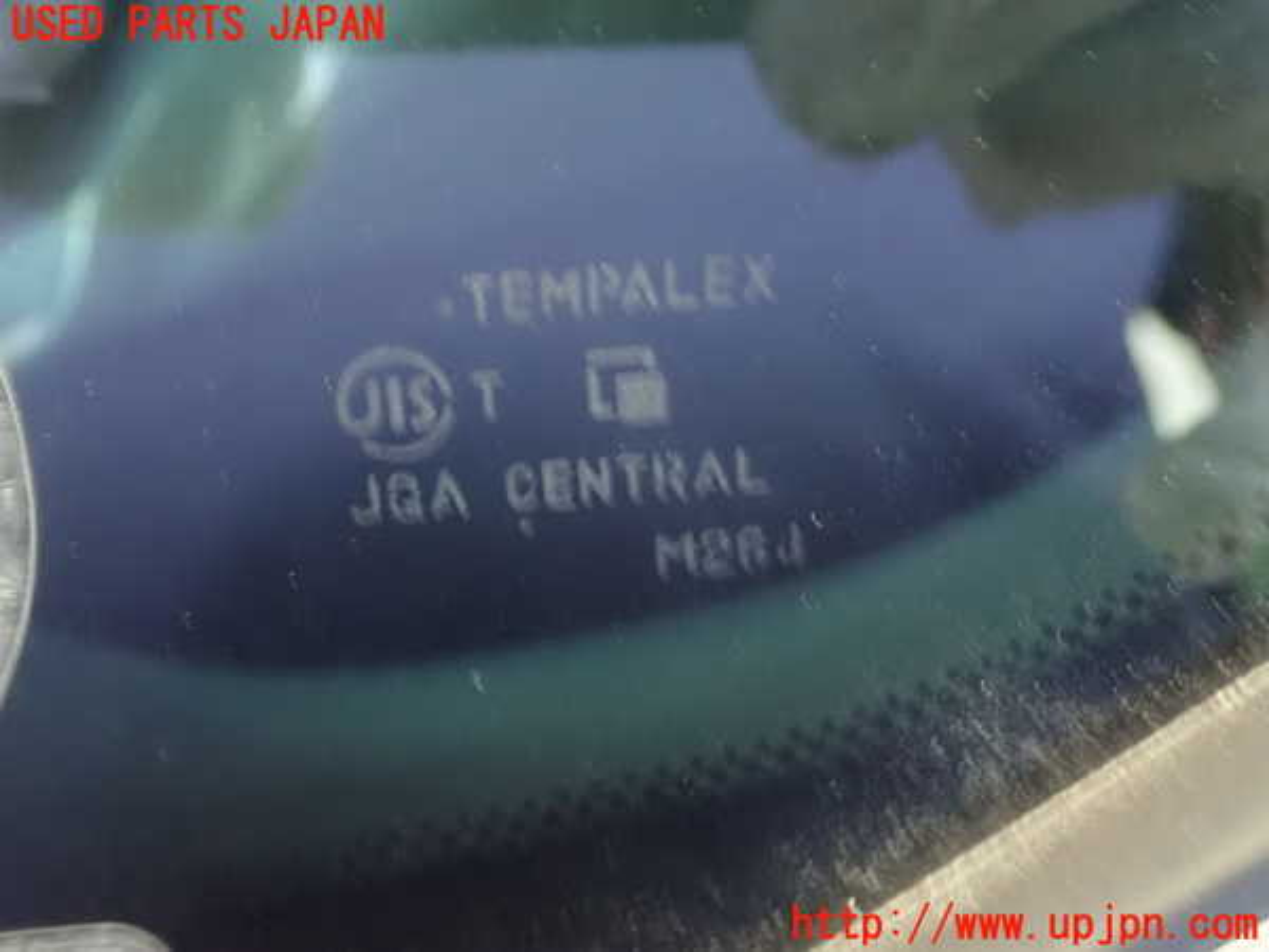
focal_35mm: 49
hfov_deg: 38.9
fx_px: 1796
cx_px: 634
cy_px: 476
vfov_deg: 29.7
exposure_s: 1/8
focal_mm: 8.99
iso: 1600
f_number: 3.2
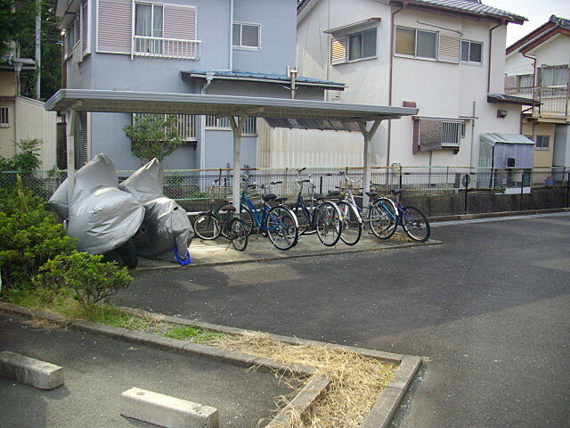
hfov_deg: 50.1
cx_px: 285
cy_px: 214
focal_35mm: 37
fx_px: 609
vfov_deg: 38.7
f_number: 5.6
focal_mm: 6.2
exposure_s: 1/160
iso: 100
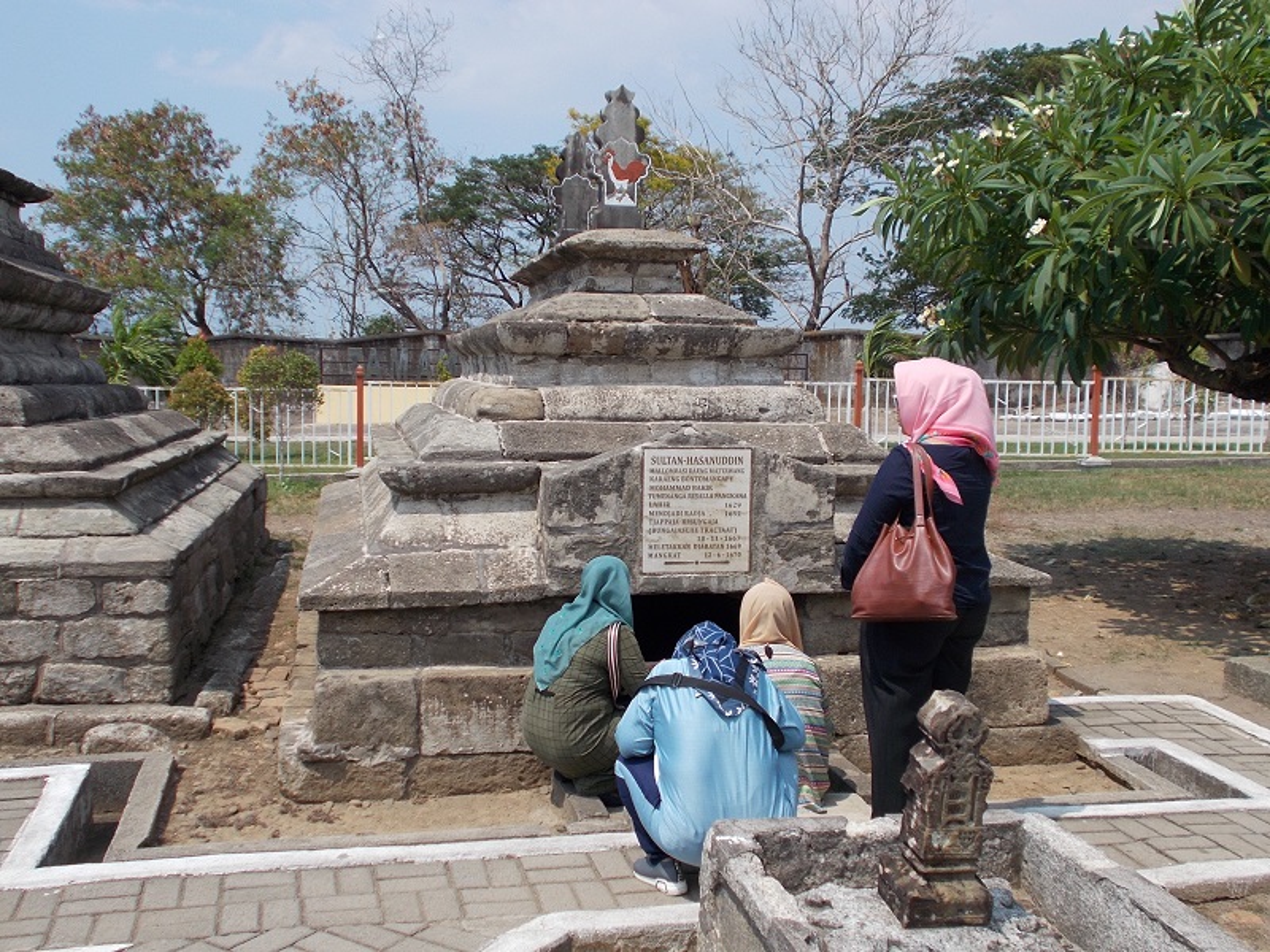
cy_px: 476
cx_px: 635
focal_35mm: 39
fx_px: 1431
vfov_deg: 36.8
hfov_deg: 47.9
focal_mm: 6.9
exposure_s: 1/160
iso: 80
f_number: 9.8
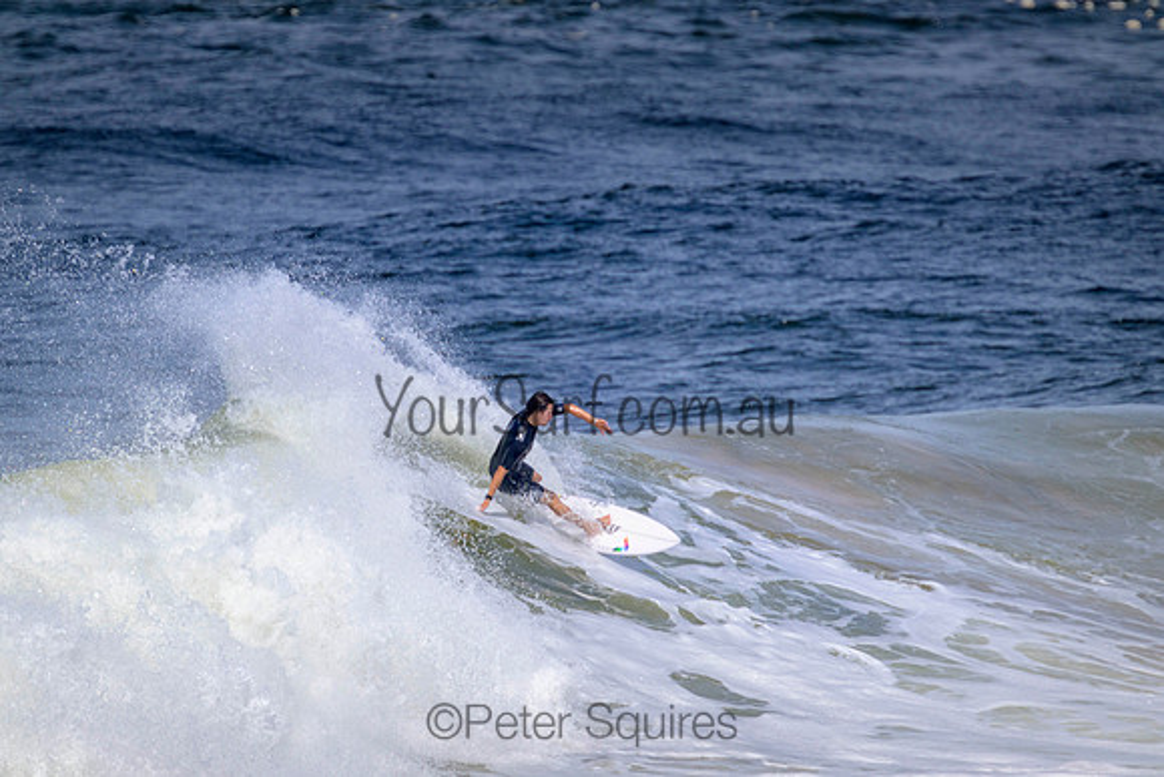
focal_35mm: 800
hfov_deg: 2.6
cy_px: 388
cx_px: 582
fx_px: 25872
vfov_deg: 1.7
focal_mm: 800
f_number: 11
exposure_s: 1/2000
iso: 560
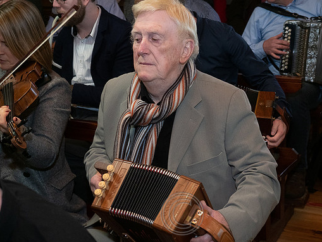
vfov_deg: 25.7
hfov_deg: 33.7
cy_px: 133
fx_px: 530
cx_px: 182
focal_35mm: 57
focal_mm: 25
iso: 2500
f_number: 2.8
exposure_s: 1/125
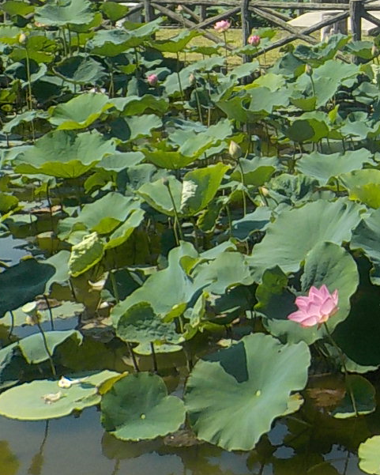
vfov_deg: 23.4
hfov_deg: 17.5
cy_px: 2
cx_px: 588
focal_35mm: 78
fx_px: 1096
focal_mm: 4.1
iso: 125
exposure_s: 1/1250
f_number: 3.3
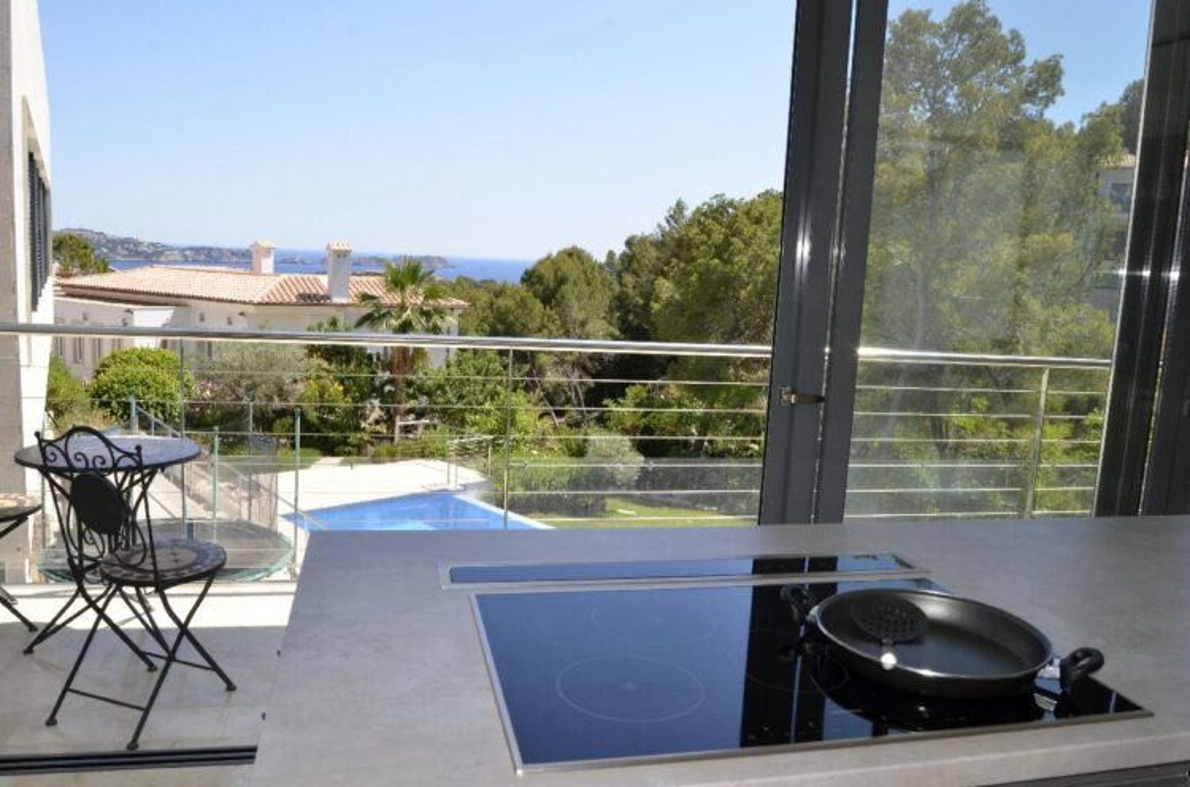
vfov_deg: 47.7
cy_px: 394
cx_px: 595
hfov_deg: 67.5
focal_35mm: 27
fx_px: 890
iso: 320
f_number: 11
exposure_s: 1/250
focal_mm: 18
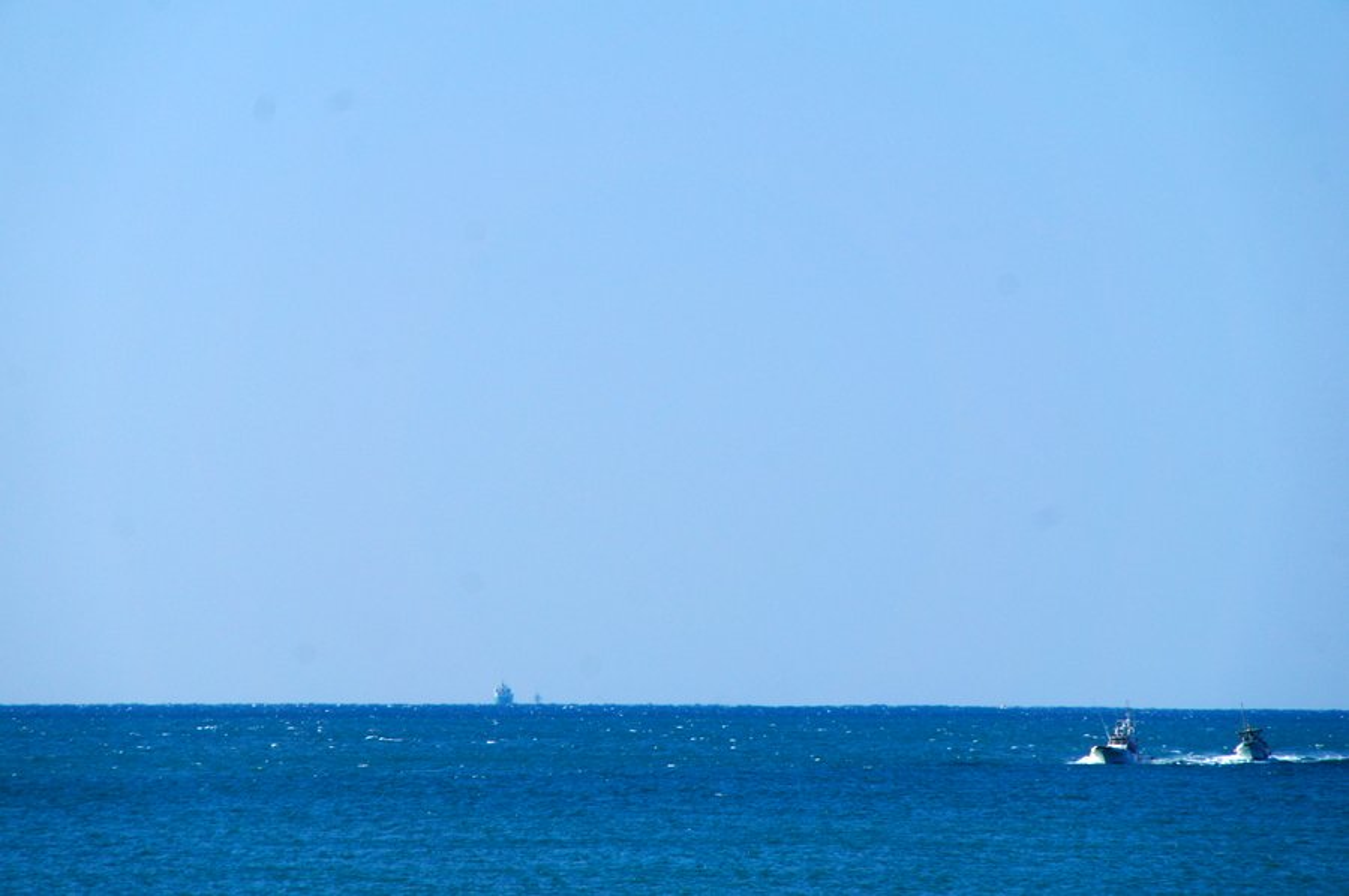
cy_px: 448
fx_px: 11229
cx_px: 674
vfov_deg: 4.6
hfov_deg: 6.9
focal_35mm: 300
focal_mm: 200
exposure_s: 1/1000
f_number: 10
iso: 200
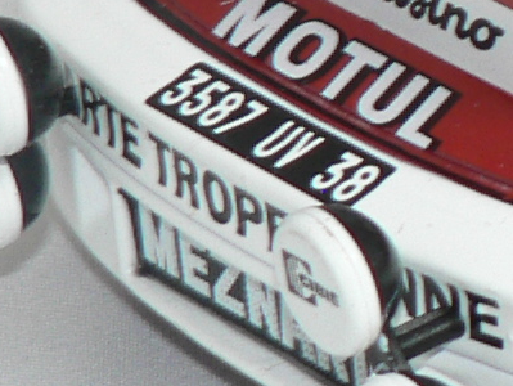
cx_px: 1382
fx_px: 5800
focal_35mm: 391
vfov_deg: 3.8
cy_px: -261
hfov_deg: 4.9
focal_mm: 10.2
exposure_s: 1/80
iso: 80
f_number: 3.2
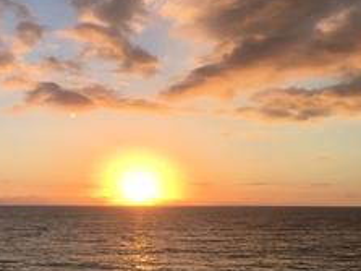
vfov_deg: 28.0
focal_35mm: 52
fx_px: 542
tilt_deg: +6.2
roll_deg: -1.1
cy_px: 156
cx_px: 104
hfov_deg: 36.2
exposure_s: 1/351
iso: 25
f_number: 2.2
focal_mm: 4.15
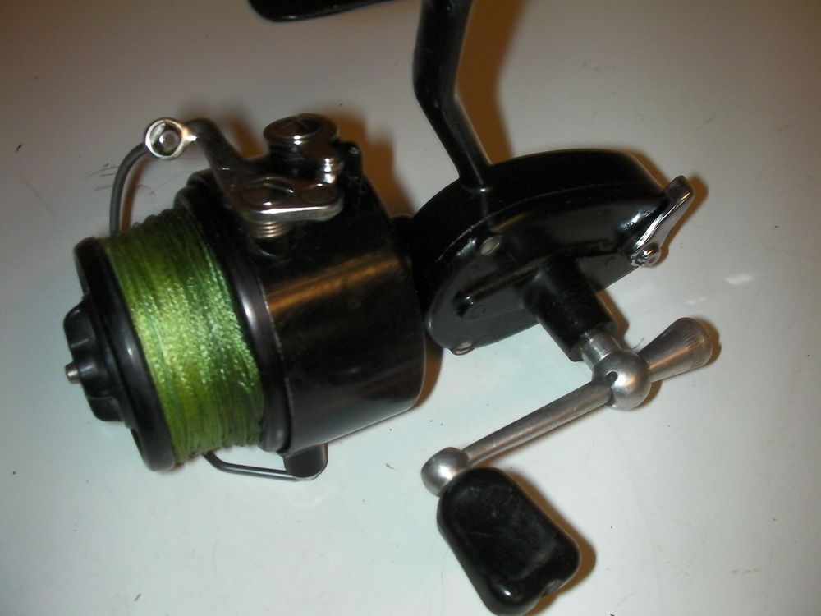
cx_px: 410
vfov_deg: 37.7
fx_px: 901
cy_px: 308
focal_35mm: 38
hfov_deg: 49.0
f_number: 5.6
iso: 200
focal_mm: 6.3
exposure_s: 1/30
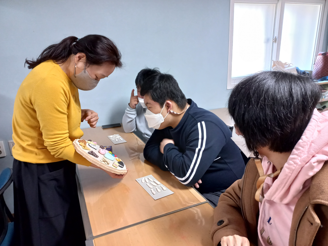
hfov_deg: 69.4
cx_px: 164
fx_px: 237
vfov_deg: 54.9
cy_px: 123
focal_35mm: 25
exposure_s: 1/30
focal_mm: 4.6
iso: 320
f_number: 1.8
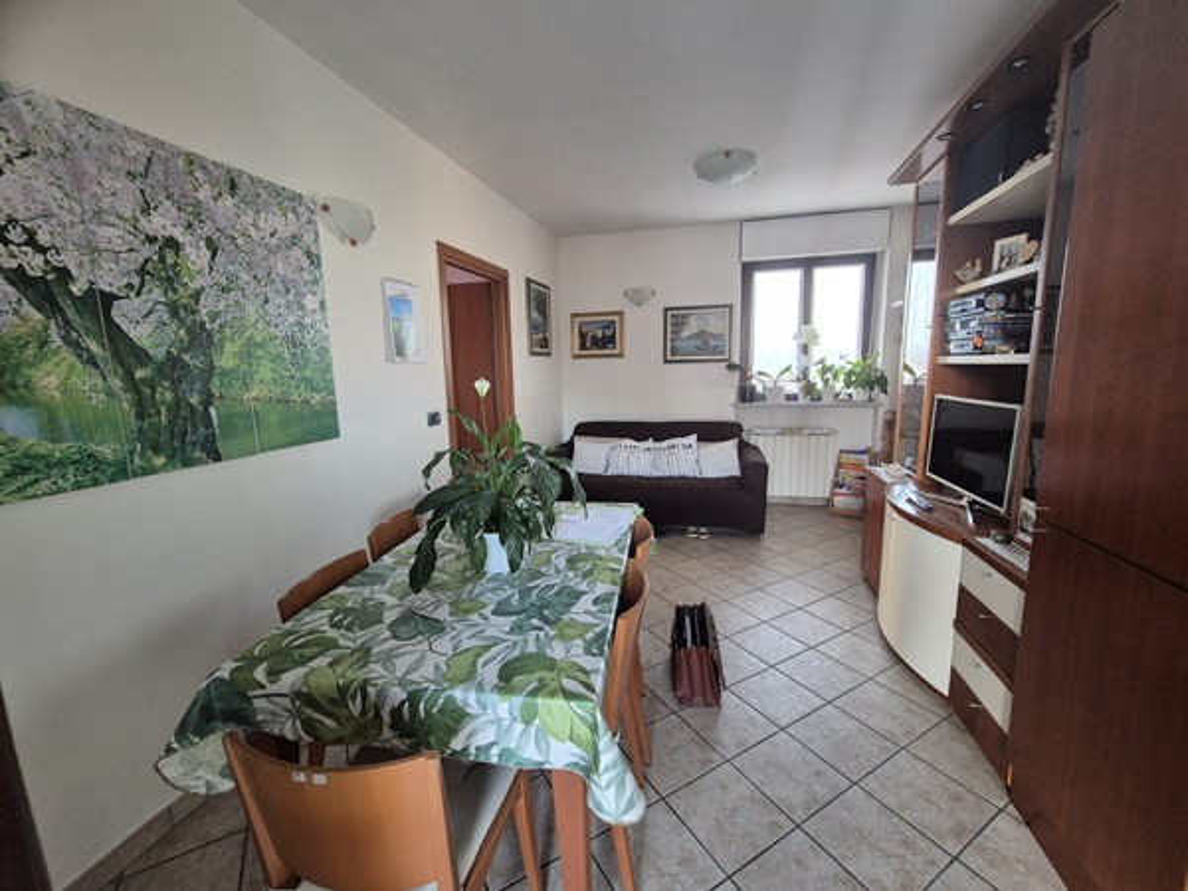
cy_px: 446
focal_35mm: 13
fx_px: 446
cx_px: 594
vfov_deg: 89.9
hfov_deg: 106.2
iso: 800
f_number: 2.2
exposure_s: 1/50
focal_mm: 2.2
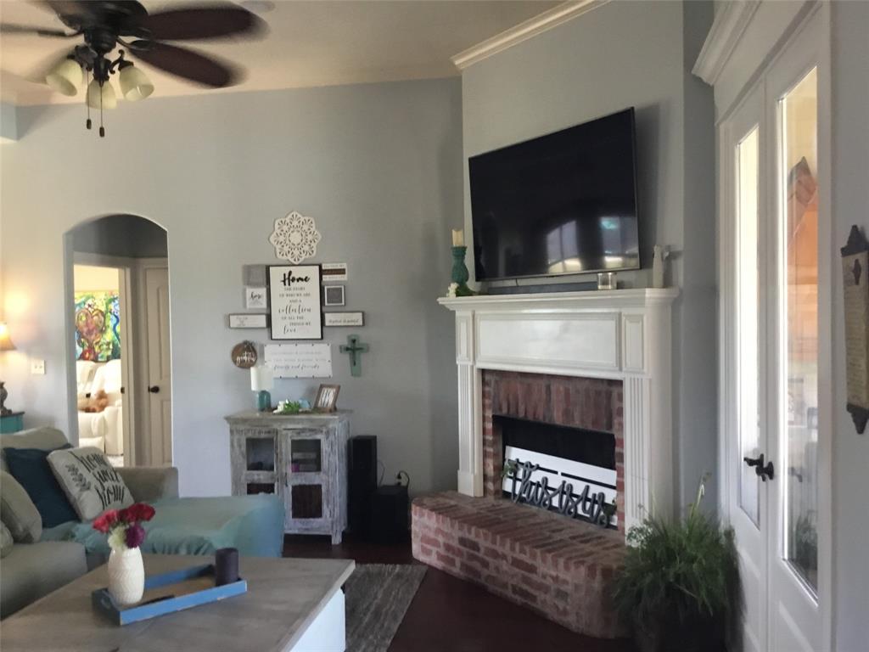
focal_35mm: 31
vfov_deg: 45.4
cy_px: 326
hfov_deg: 58.4
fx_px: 778
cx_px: 434
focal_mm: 3.3
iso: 125
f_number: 2.4
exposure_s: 1/30
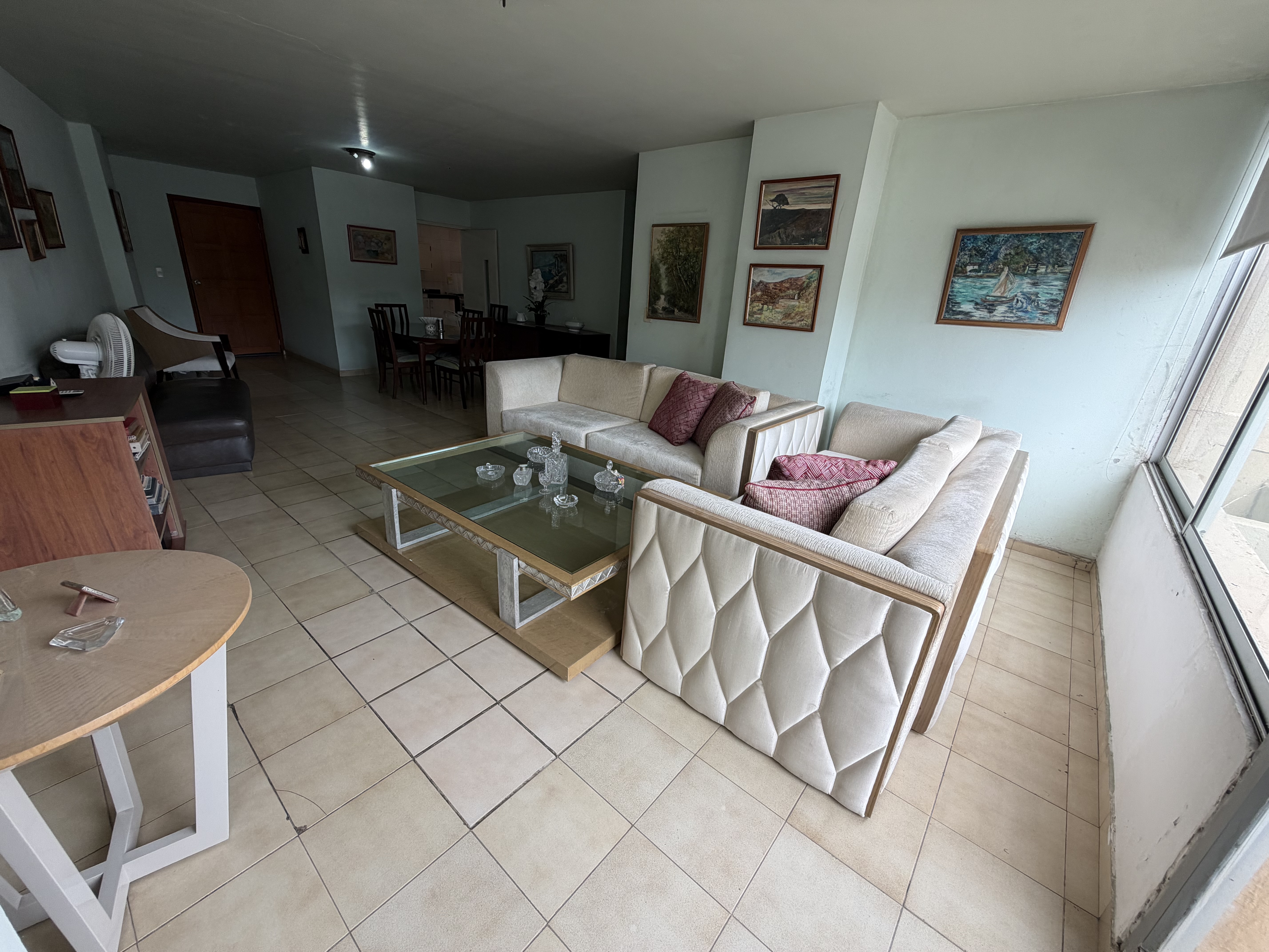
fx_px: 513
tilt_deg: -20.7
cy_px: 476
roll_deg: -3.6
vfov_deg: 85.7
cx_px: 634
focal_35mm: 14
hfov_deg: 102.1
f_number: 2.2
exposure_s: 1/132
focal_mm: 2.22
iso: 40
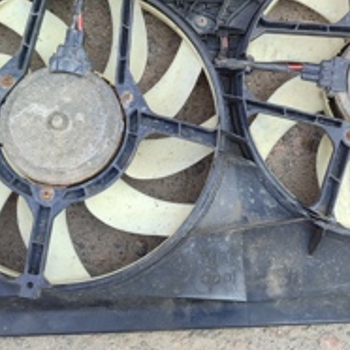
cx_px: 237
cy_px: 109
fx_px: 652
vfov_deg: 29.8
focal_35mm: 57
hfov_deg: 29.8
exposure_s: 1/100
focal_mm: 5.95
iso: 80
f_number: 1.89
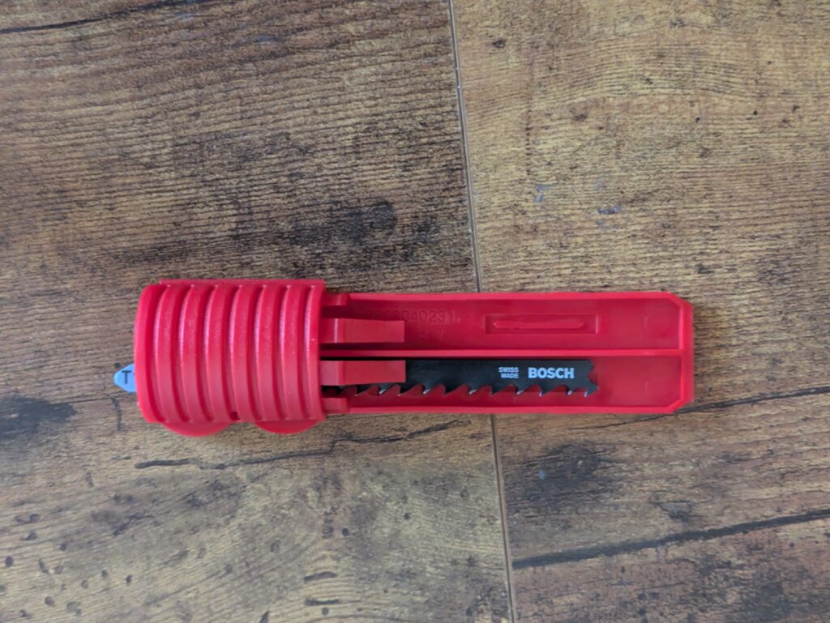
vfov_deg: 28.6
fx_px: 1223
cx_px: 415
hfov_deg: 37.5
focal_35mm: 51
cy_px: 312
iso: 1013
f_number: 1.89
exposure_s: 1/25
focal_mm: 5.43
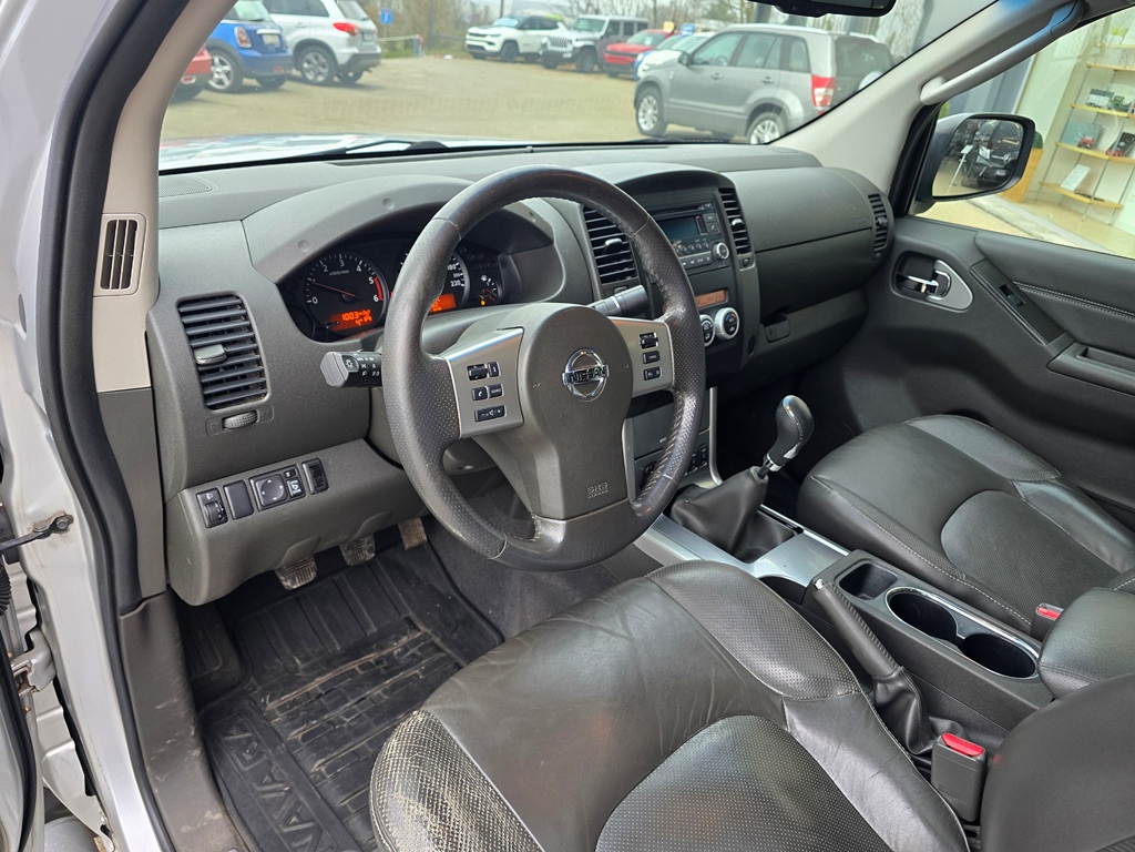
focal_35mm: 23
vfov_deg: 58.9
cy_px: 426
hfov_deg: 73.9
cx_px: 568
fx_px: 754
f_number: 1.7
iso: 160
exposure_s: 1/180
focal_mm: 6.3
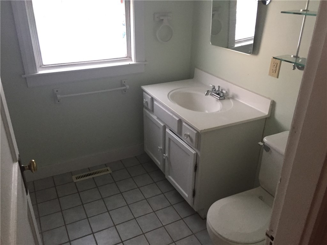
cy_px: 122
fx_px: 274
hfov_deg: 61.7
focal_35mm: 29
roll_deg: -1.3
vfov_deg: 48.2
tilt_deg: -23.9
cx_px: 164
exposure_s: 1/30
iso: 200
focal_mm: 4.15
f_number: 2.2
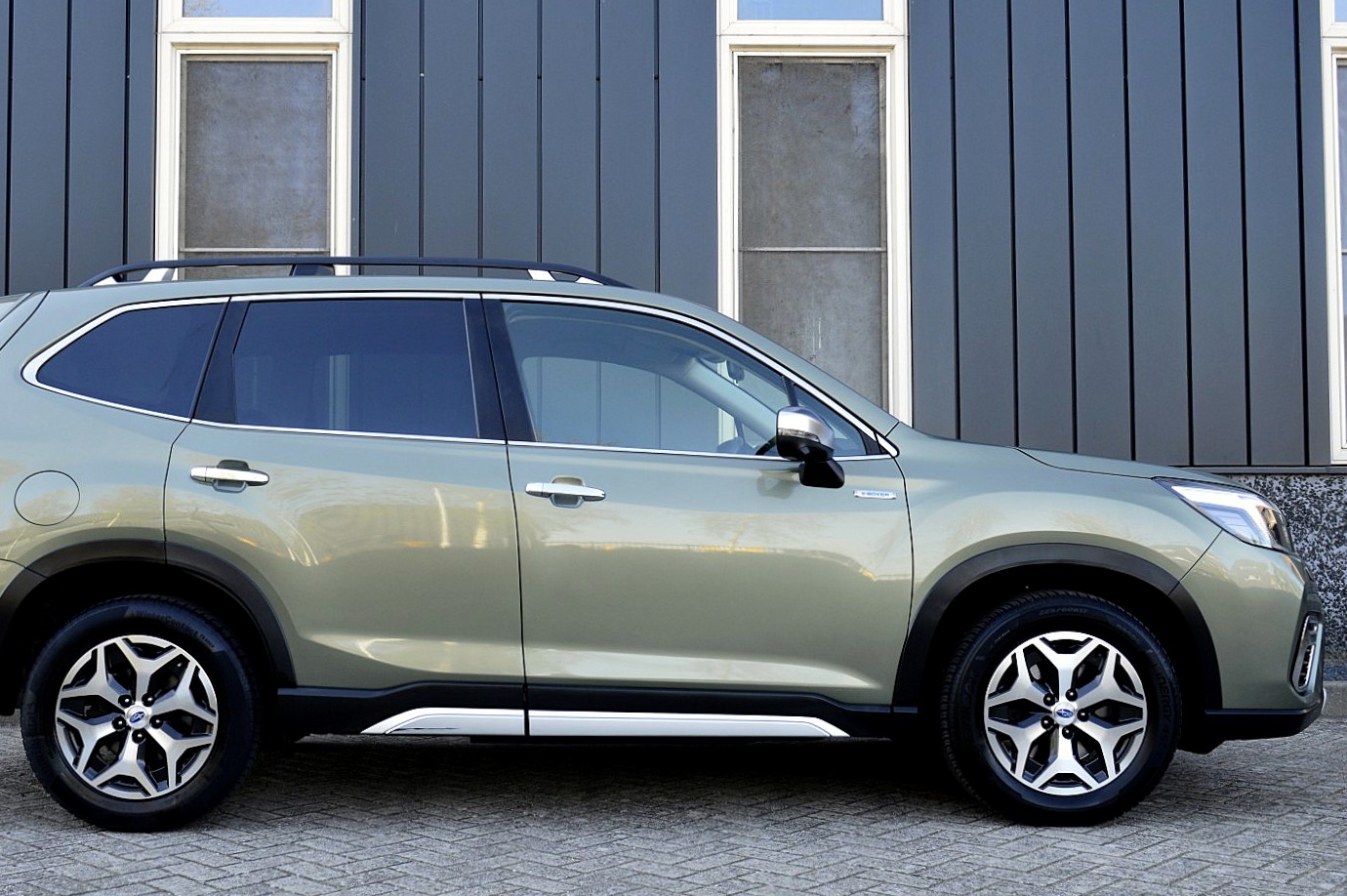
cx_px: 576
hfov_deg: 47.7
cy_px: 509
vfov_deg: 32.9
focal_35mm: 41
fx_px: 1518
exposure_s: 1/80
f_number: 8
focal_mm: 23
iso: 400
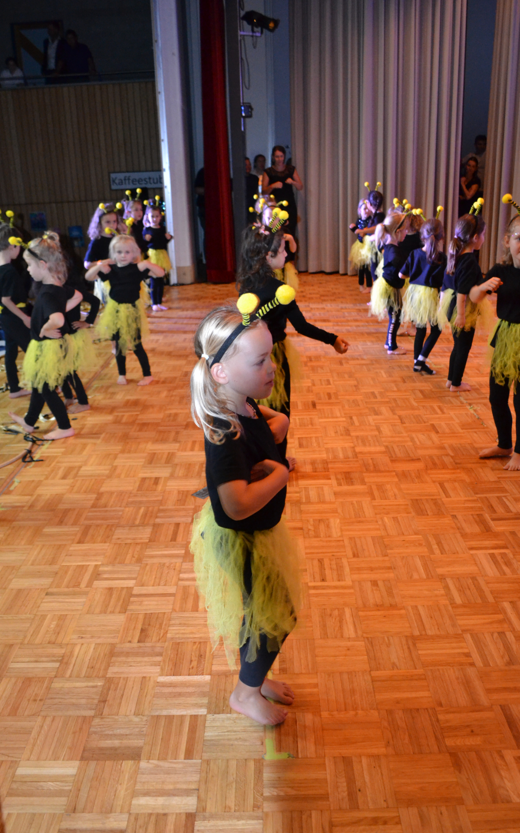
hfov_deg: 44.5
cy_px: 418
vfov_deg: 66.5
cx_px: 265
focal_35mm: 28
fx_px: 635
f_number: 3.5
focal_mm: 18
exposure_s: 1/60
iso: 2200
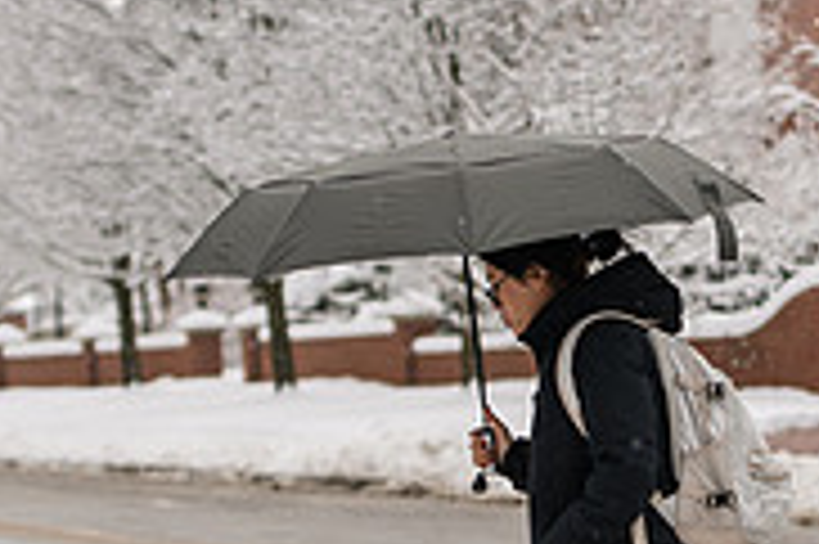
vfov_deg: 6.1
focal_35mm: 223
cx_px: 576
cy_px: 272
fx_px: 5069
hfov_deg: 9.2
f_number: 3.2
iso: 160
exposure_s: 1/500
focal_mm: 70
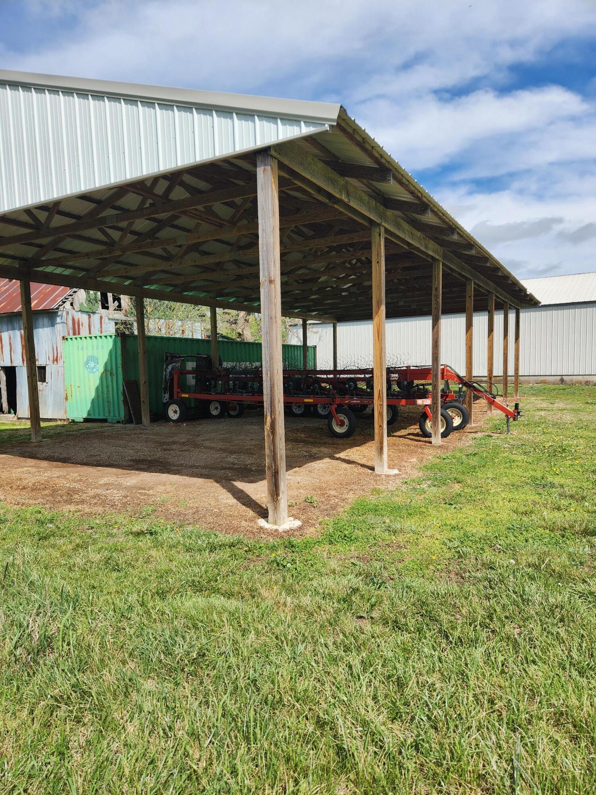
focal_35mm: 23
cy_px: 398
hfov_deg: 58.9
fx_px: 528
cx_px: 298
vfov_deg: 73.9
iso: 20
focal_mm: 5.4
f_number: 1.8
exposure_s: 1/1714
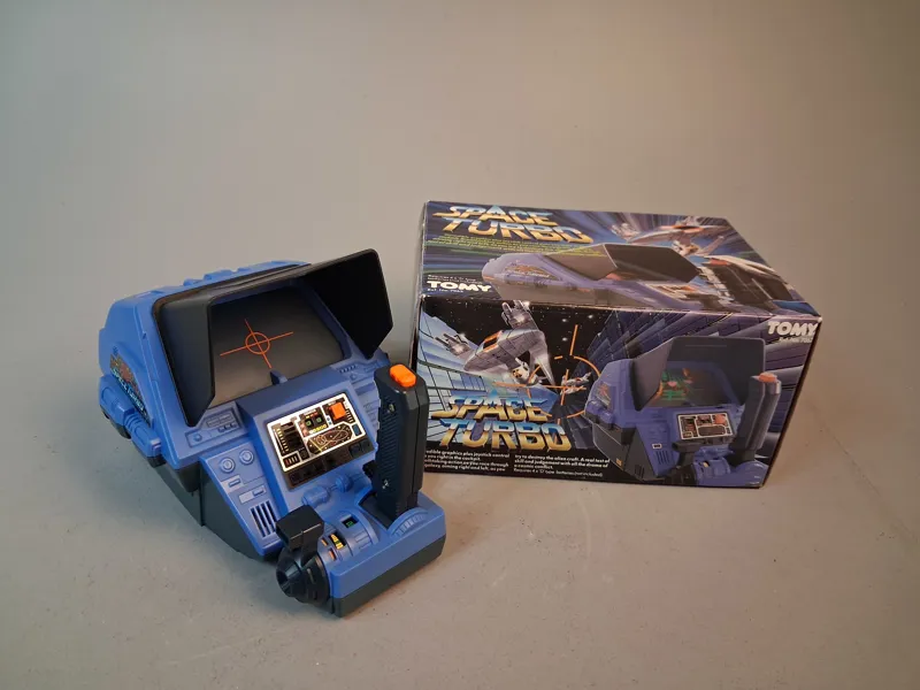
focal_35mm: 27
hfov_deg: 65.3
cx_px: 460
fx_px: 718
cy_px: 345
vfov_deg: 51.4
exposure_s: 1/50
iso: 400
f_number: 1.8
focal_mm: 4
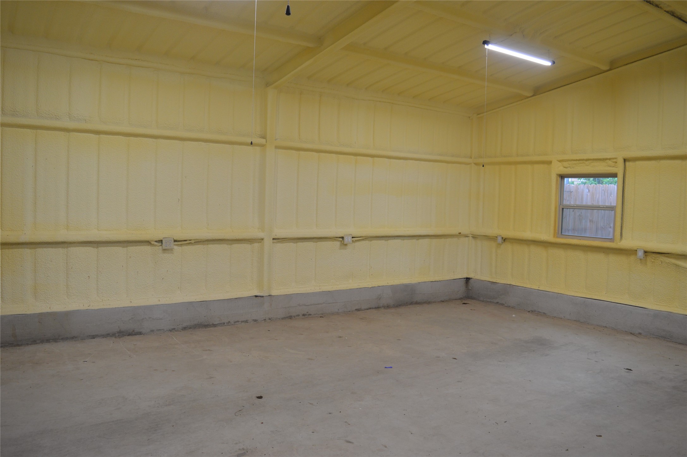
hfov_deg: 67.4
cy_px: 228
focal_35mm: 27
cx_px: 344
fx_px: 515
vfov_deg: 47.8
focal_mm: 18
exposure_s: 1/80
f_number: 4.5
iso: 400
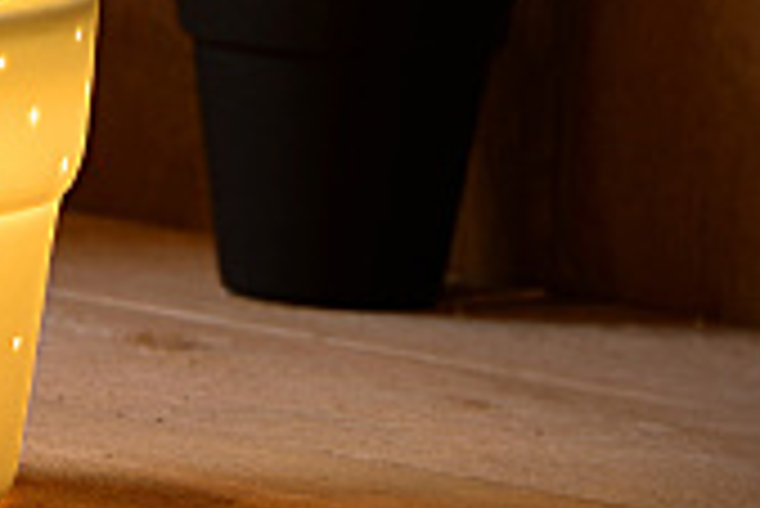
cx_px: -337
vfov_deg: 3.5
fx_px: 8261
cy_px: -283
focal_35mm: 391
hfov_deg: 5.2
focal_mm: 110
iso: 100
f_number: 10
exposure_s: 1/4
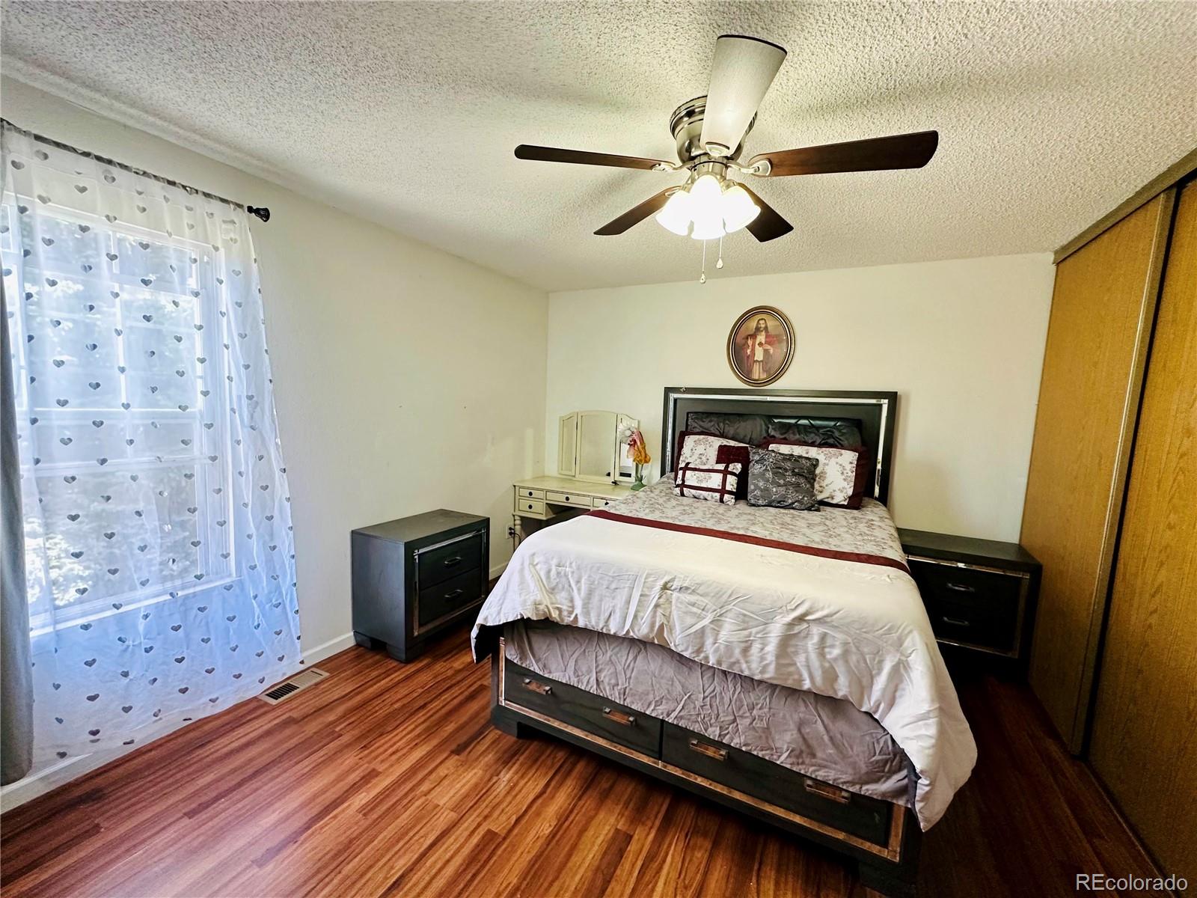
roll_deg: -2.4
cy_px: 449
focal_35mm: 14
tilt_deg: -5.5
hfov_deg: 102.1
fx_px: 484
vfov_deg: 85.7
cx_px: 598
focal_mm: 2.22
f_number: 2.2
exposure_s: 1/120
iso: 250
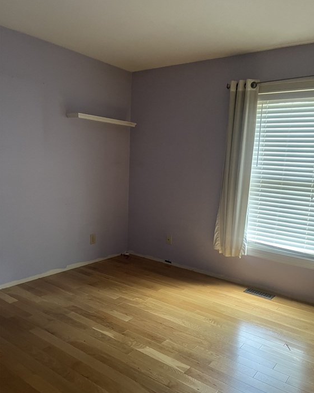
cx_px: 161
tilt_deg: -10.6
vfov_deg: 62.1
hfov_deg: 51.5
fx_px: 325
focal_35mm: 28
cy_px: 214
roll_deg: -1.2
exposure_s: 1/60
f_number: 1.6
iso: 500
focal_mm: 5.1
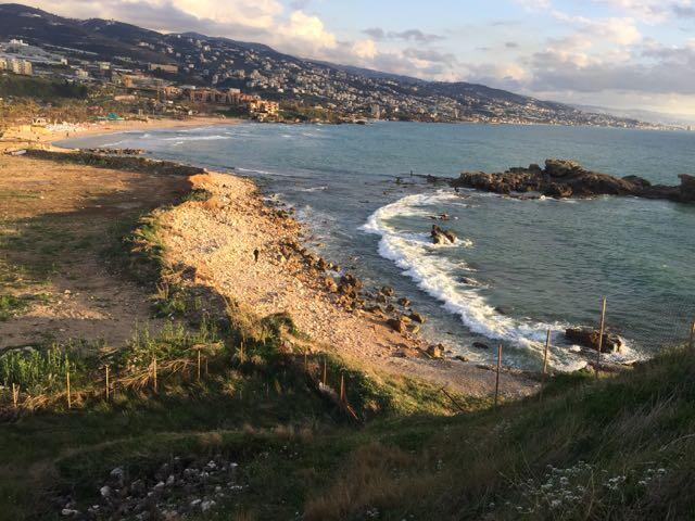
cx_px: 348
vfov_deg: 48.2
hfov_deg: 61.7
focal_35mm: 29
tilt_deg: -13.8
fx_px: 582
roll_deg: -3.5
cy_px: 260
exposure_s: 1/425
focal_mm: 4.15
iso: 32
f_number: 2.2
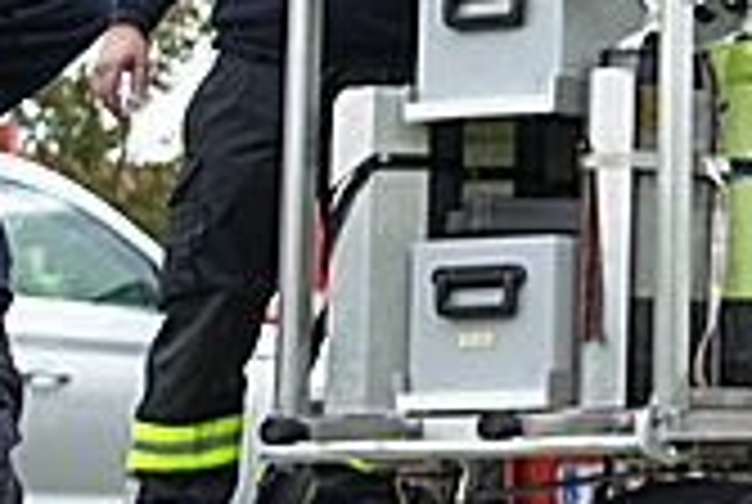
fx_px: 2155
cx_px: 1378
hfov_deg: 16.4
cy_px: 187
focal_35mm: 103
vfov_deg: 13.3
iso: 1000
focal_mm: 28
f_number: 3.5
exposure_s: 1/3200
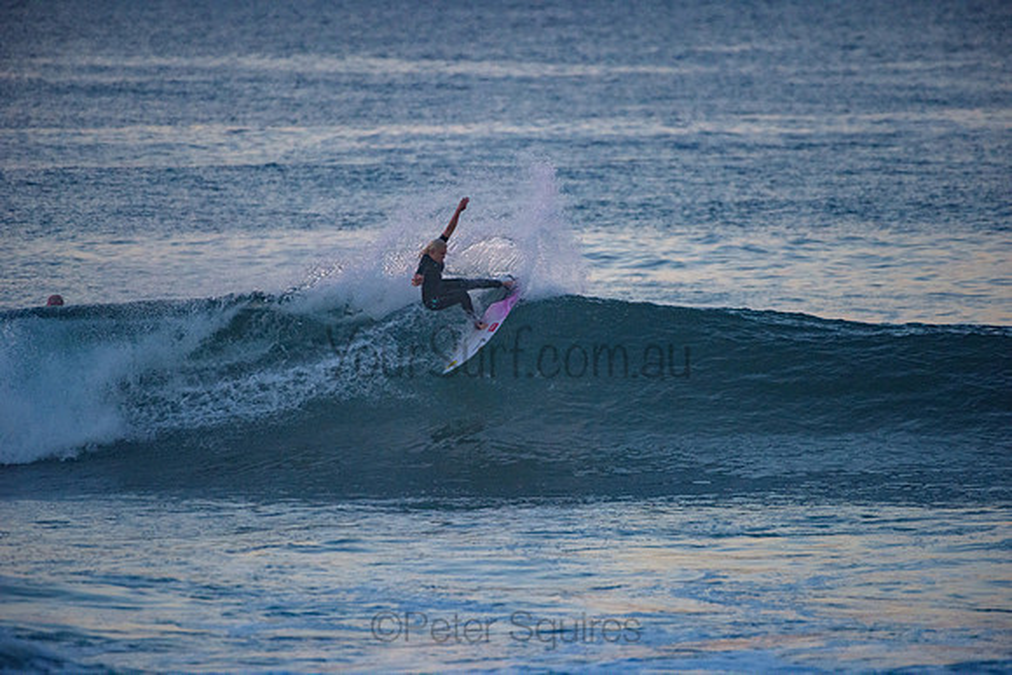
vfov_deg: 2.8
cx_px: 506
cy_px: 338
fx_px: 14058
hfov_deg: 4.1
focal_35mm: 500
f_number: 5.6
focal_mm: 500
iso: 2000
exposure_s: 1/2000
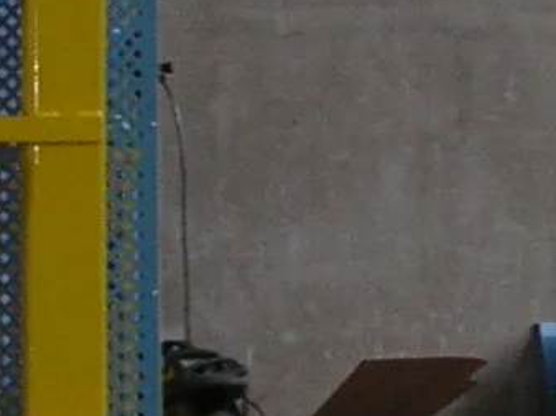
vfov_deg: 6.3
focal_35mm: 237
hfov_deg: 8.3
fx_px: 3804
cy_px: 214
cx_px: 688
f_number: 2.8
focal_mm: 5.8
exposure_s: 1/30
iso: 50
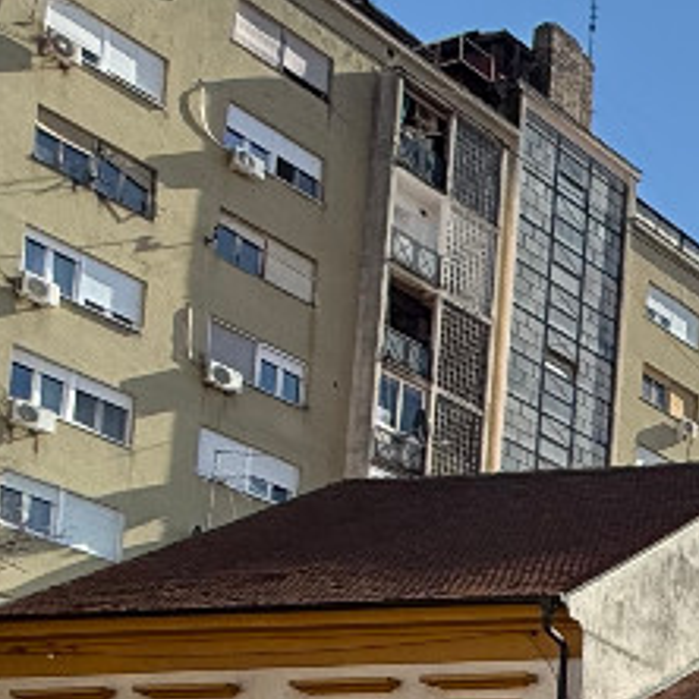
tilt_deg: +4.8
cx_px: 1407
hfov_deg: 17.8
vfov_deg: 21.9
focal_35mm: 67
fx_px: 1531
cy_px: 1011
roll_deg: -1.2
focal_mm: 2.22
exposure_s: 1/1848
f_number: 2.2
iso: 64
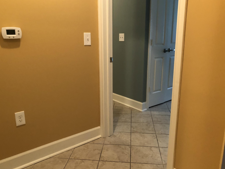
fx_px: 195
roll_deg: -1.3
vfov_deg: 46.8
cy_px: 84
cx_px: 106
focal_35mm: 30
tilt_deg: -8.2
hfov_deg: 59.9
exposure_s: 1/13
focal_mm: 3.99
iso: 100
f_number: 1.8
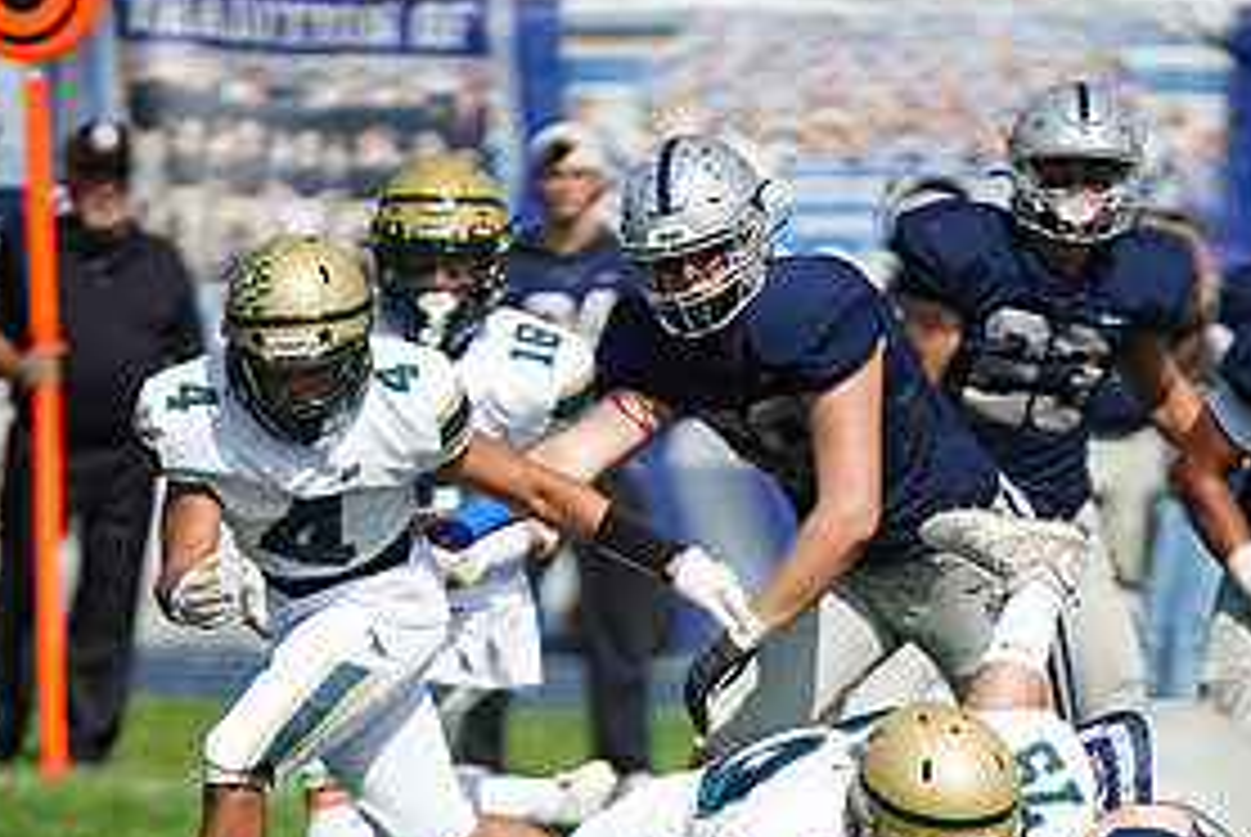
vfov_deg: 2.2
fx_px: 21741
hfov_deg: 3.3
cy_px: 547
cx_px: 662
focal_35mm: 625
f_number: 2.8
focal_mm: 300
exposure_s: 1/8000
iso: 500
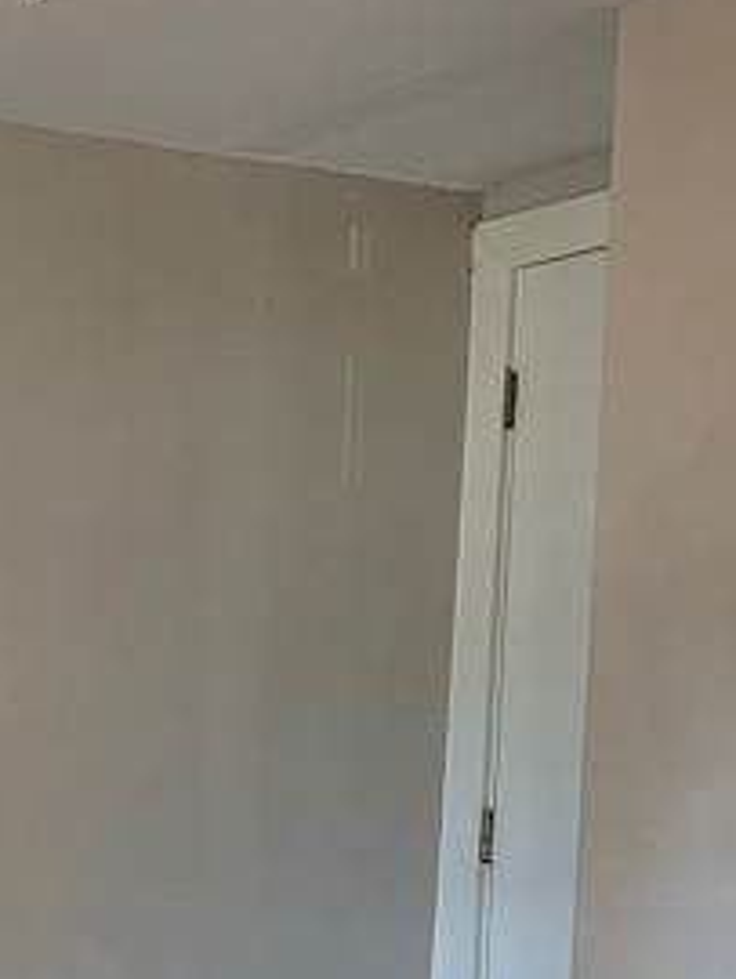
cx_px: -359
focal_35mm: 91
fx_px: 2576
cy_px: 1023
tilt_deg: -4.6
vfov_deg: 20.7
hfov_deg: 15.1
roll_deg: -1.3
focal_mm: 6.86
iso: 250
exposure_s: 1/60
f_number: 1.78
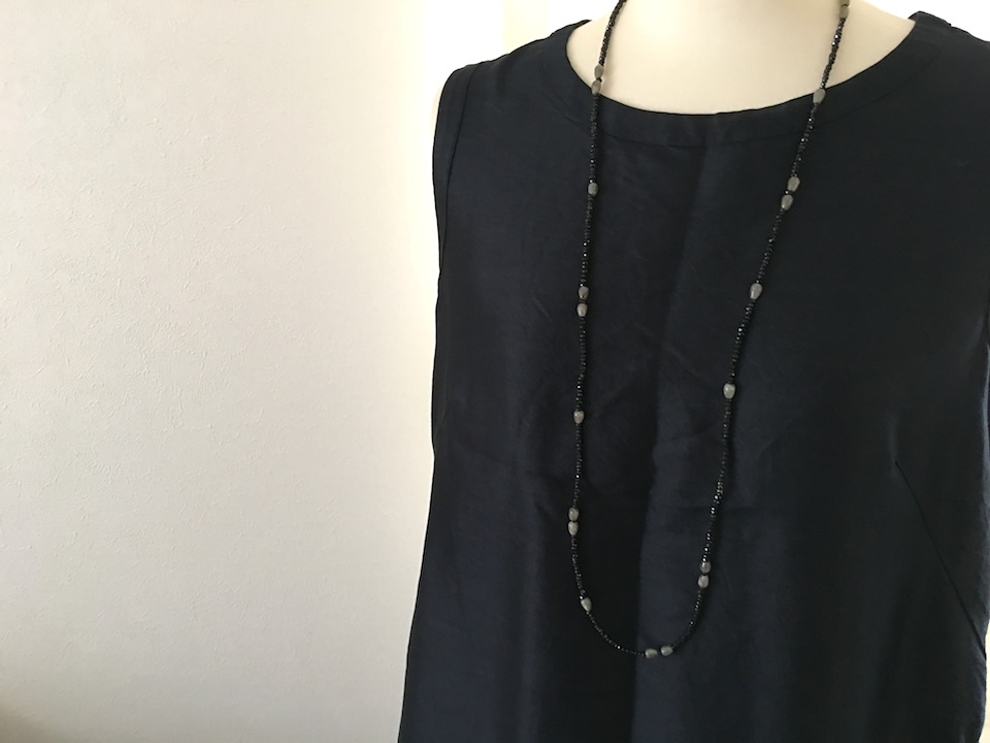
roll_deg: +1.5
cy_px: 372
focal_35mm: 29
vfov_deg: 48.2
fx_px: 829
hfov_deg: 61.7
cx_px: 495
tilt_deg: -21.3
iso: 100
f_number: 2.2
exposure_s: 1/8
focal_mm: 4.15
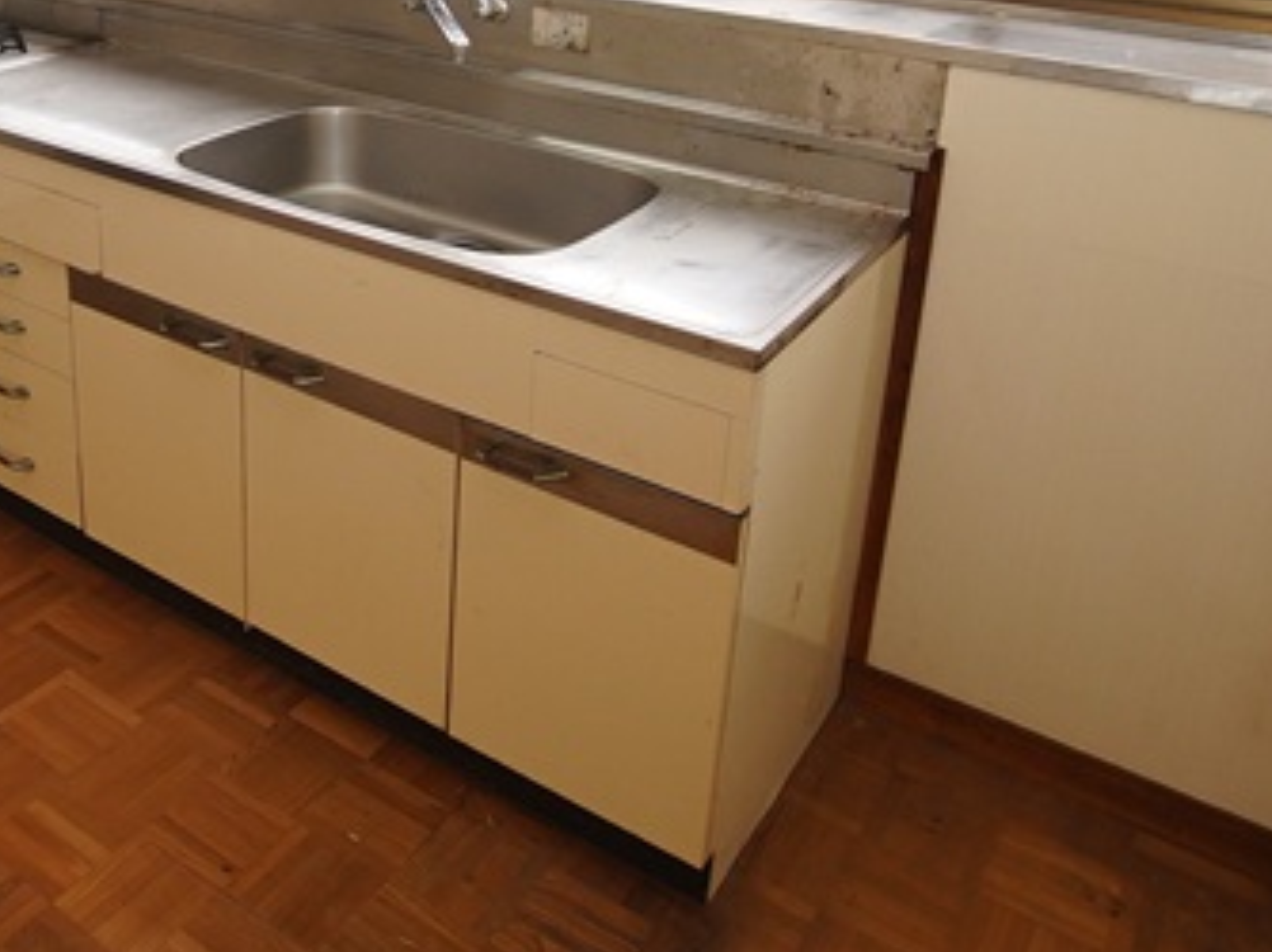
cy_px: 137
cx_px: 375
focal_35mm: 34
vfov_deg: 39.4
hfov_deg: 52.4
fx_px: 1248
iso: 640
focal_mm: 10
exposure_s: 1/160
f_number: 4
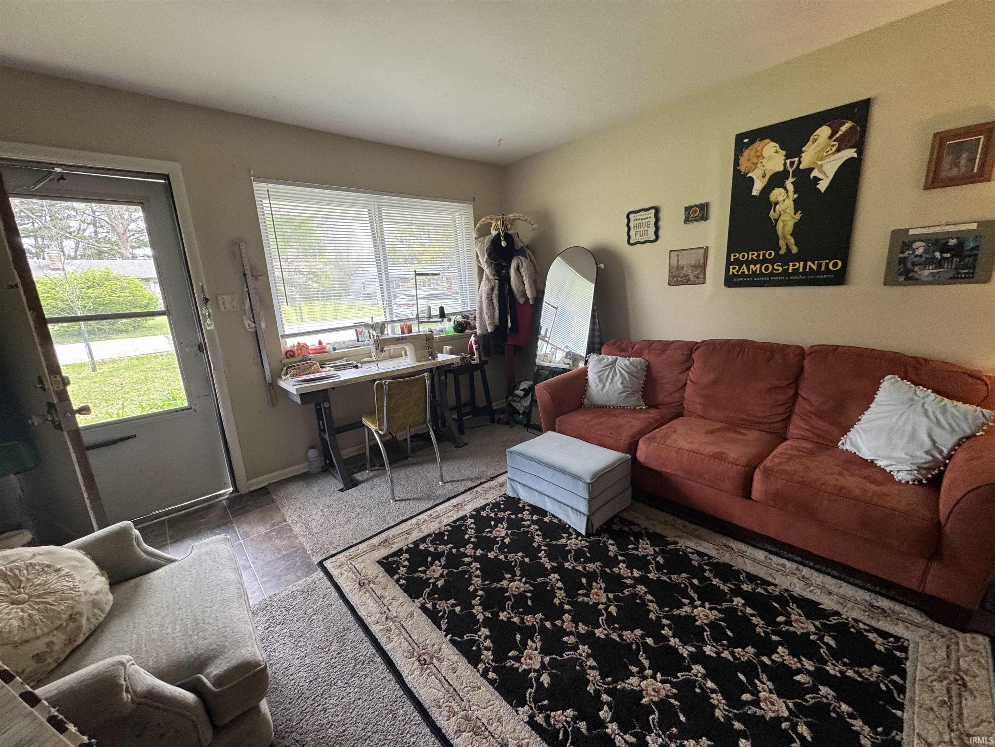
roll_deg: +3.2
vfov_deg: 85.7
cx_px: 498
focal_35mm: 14
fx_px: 402
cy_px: 374
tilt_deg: -14.0
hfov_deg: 102.1
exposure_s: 1/120
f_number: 2.2
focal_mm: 2.22
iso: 125
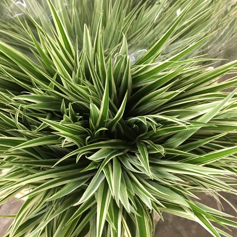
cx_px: 90
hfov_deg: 43.5
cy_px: 120
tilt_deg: -58.7
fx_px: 294
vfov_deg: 43.9
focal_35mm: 38
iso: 250
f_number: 2.2
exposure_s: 1/17
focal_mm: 4.15
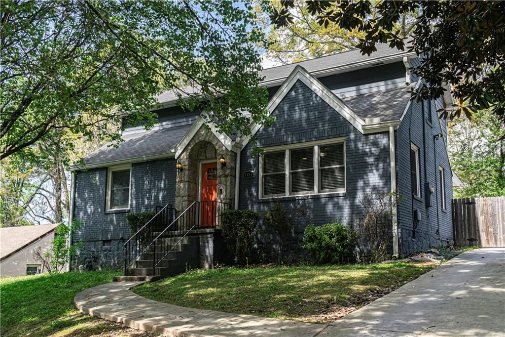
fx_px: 505
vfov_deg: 36.8
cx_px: 252
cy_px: 168
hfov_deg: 53.1
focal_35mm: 36
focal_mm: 24
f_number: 8
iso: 200
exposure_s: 1/160
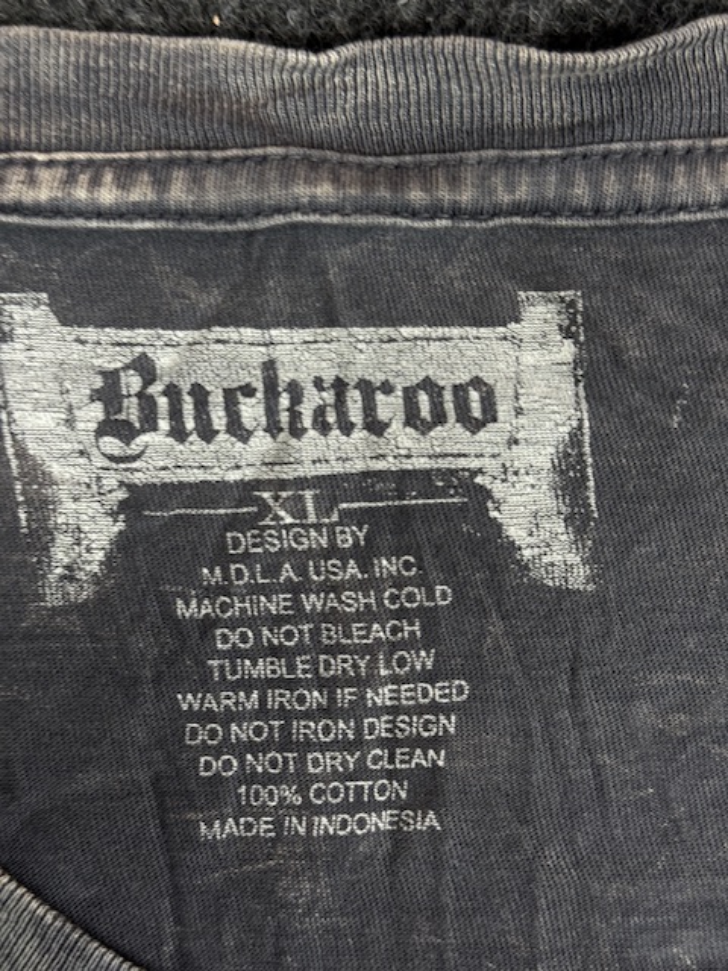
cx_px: 364
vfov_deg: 39.7
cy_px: 486
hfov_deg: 30.3
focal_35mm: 48
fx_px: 1346
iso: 160
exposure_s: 1/50
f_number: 1.78
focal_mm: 6.76
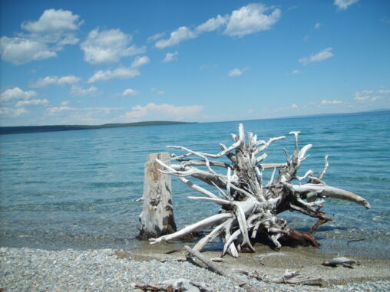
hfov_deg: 52.6
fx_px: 394
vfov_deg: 40.7
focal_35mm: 35
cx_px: 195
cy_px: 146
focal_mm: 5.8
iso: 50
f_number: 7.1
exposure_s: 1/250
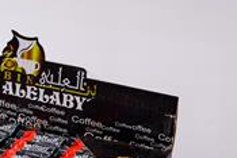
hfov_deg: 9.9
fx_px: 1357
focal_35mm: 206
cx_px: 42
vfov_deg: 6.7
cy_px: 147
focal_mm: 90
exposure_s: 1/125
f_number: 7.1
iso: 250
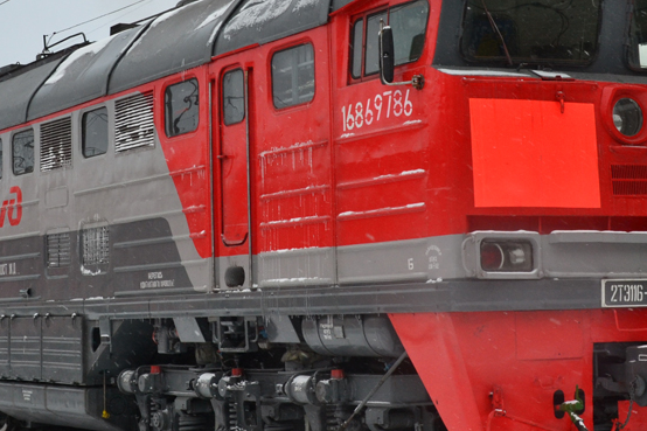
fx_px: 1635
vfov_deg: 15.0
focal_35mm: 91
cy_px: 146
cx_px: 274
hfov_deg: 22.4
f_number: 10
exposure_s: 1/200
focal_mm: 28
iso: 400
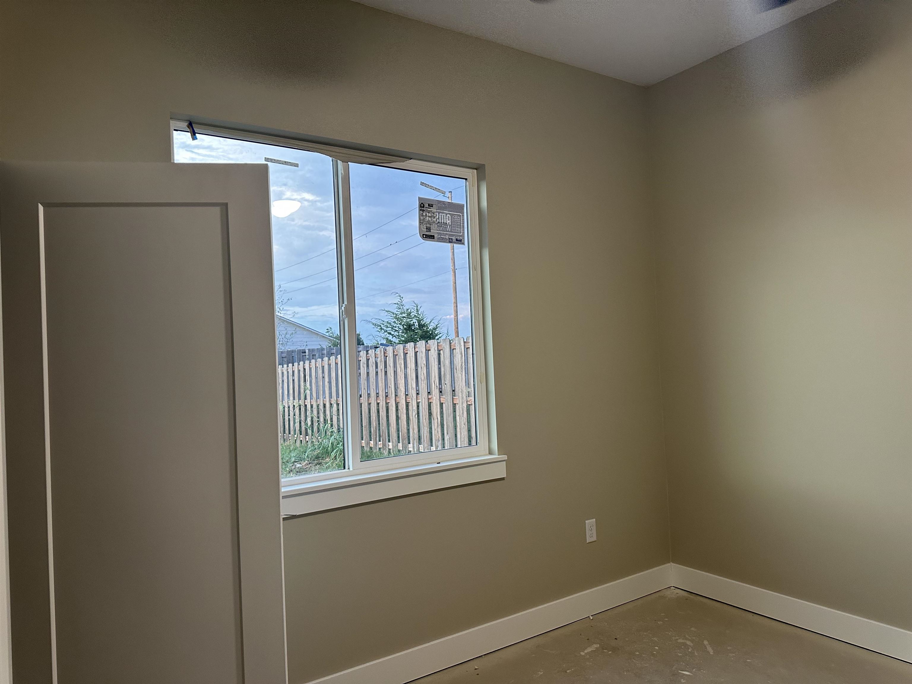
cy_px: 342
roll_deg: +2.2
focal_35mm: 24
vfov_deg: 56.8
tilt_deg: +1.2
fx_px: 632
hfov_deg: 71.6
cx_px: 456
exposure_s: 1/111
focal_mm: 6.86
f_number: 1.78
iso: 200
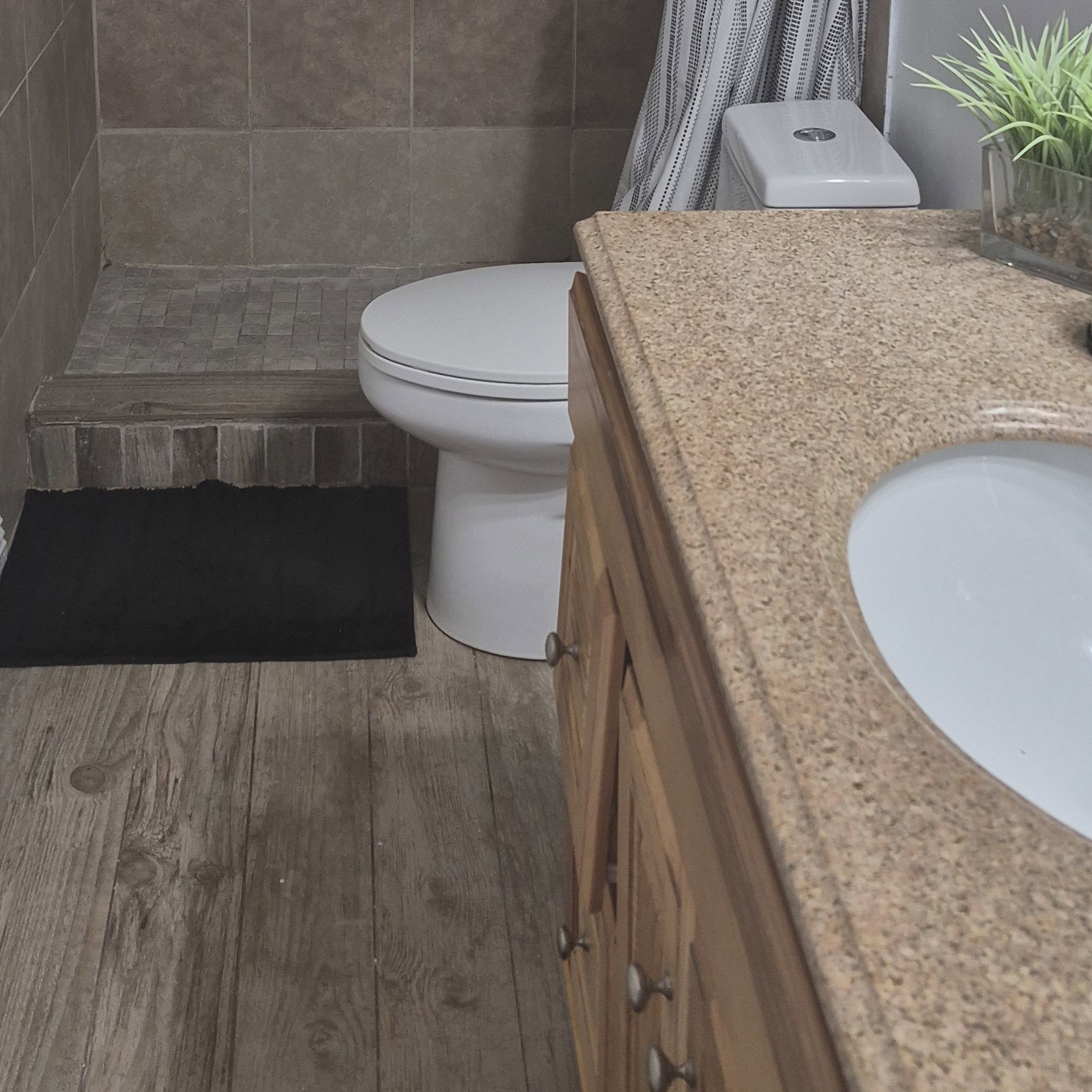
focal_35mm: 47
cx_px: 394
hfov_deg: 35.8
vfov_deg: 32.5
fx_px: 1677
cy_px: -56
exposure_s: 1/120
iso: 160
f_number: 1.8
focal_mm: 5.4
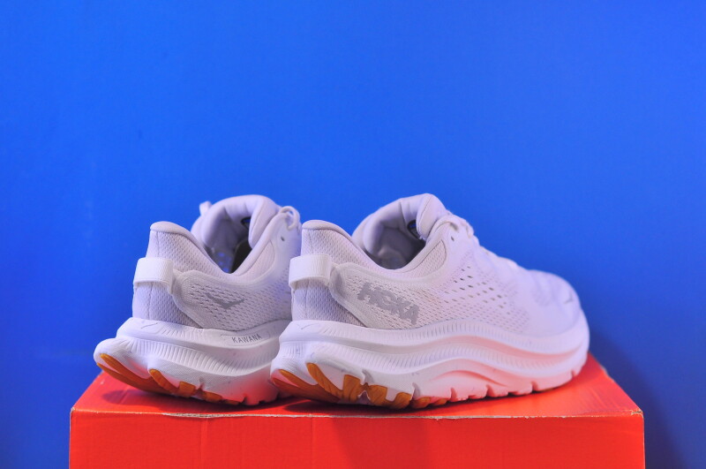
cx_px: 353
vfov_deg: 18.1
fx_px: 1469
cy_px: 234
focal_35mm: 75
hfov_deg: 27.0
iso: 250
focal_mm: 50
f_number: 3.2
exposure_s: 1/250
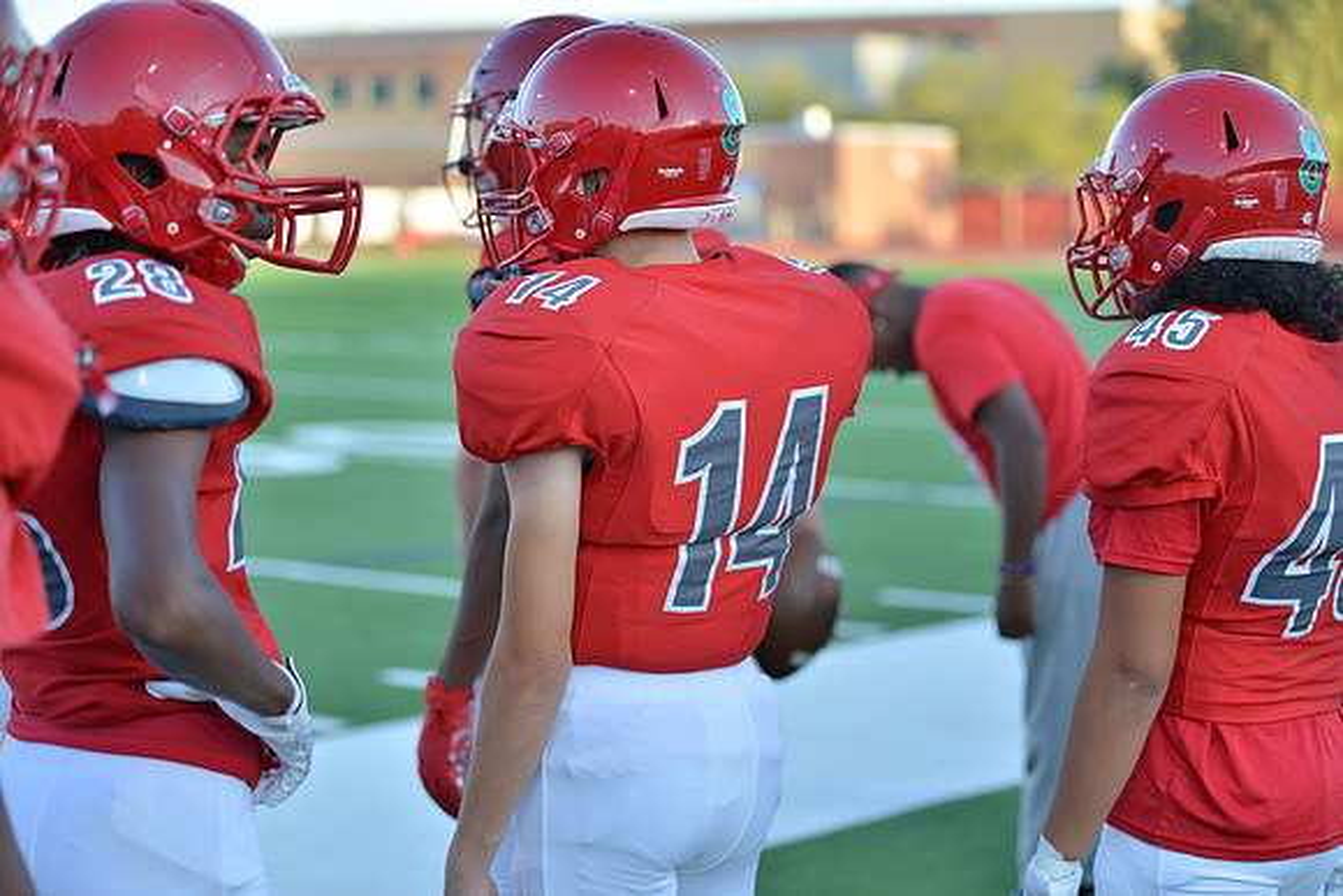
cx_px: 672
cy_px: 448
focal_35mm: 85
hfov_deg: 23.9
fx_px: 3172
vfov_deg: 16.1
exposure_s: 1/1000
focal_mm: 85
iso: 500
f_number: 2.8
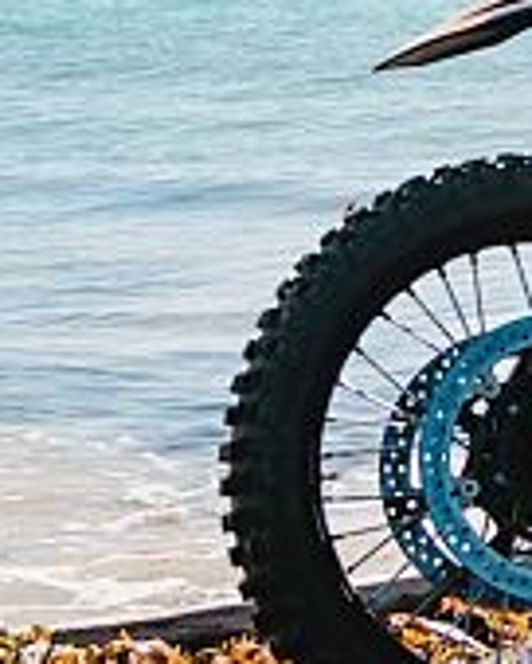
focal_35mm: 159
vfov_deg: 11.6
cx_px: 1526
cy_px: -316
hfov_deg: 8.4
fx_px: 3129
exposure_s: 1/4000
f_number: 2.8
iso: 250
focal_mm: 24
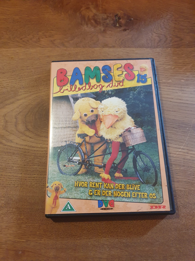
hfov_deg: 53.1
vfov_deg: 67.3
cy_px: 130
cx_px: 98
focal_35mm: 26
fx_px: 195
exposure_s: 1/50
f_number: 1.5
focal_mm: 4.32
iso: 400
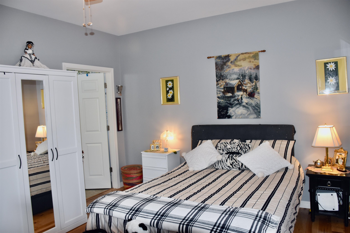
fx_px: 262
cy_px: 116
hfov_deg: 67.4
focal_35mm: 27
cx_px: 175
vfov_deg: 47.9
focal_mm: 18
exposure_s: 1/80
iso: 800
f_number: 4.5
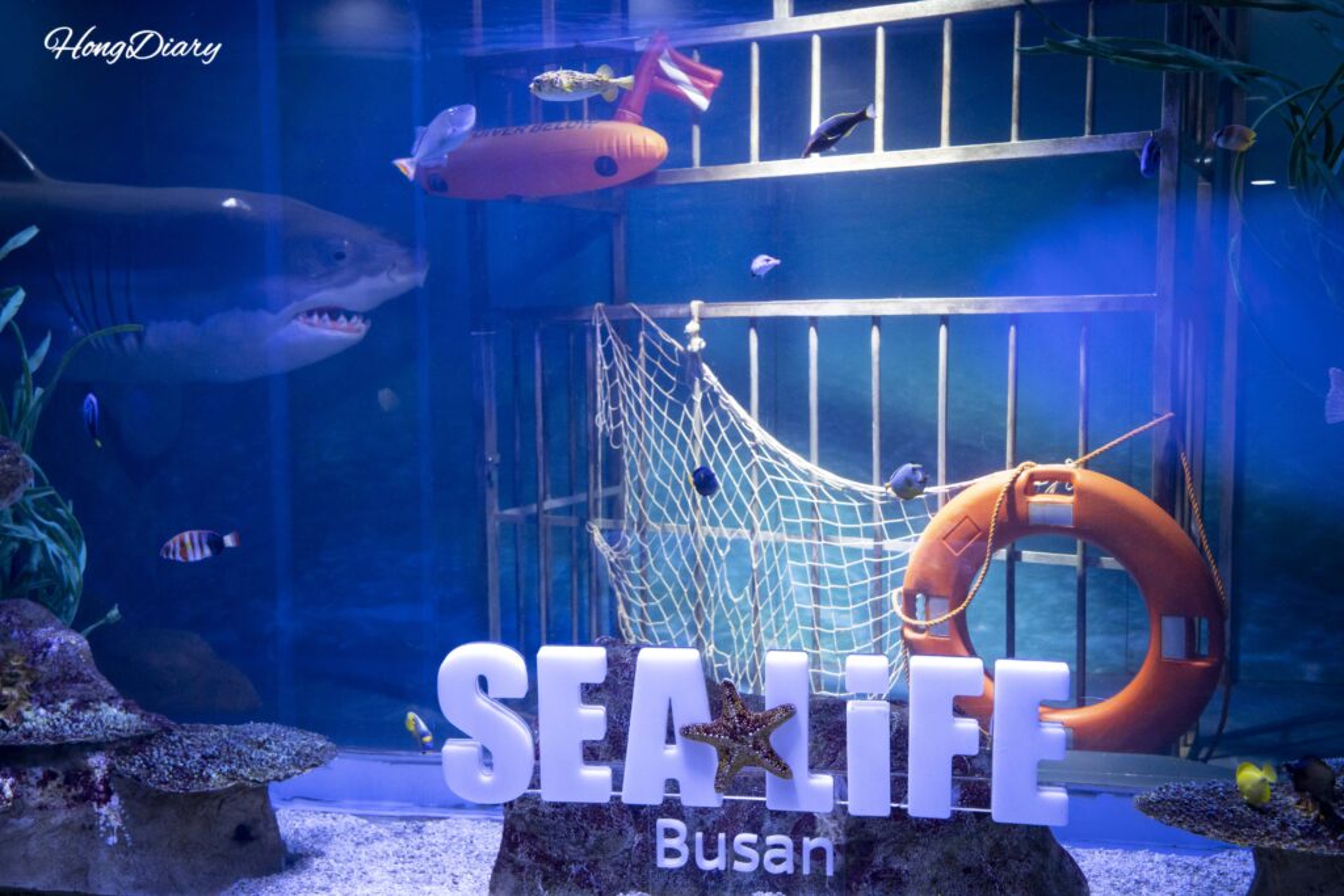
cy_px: 448
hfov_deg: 53.1
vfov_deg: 36.9
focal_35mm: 36
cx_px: 672
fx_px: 1344
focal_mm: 36
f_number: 5
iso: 3200
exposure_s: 1/160
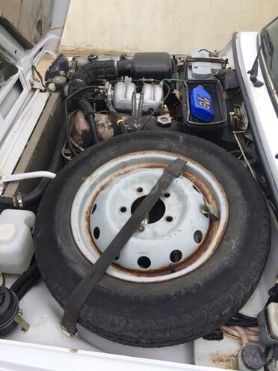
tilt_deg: -45.7
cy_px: 186
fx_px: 311
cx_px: 139
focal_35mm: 29
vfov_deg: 61.7
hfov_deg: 48.2
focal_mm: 4.15
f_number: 2.2
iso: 32
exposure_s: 1/311
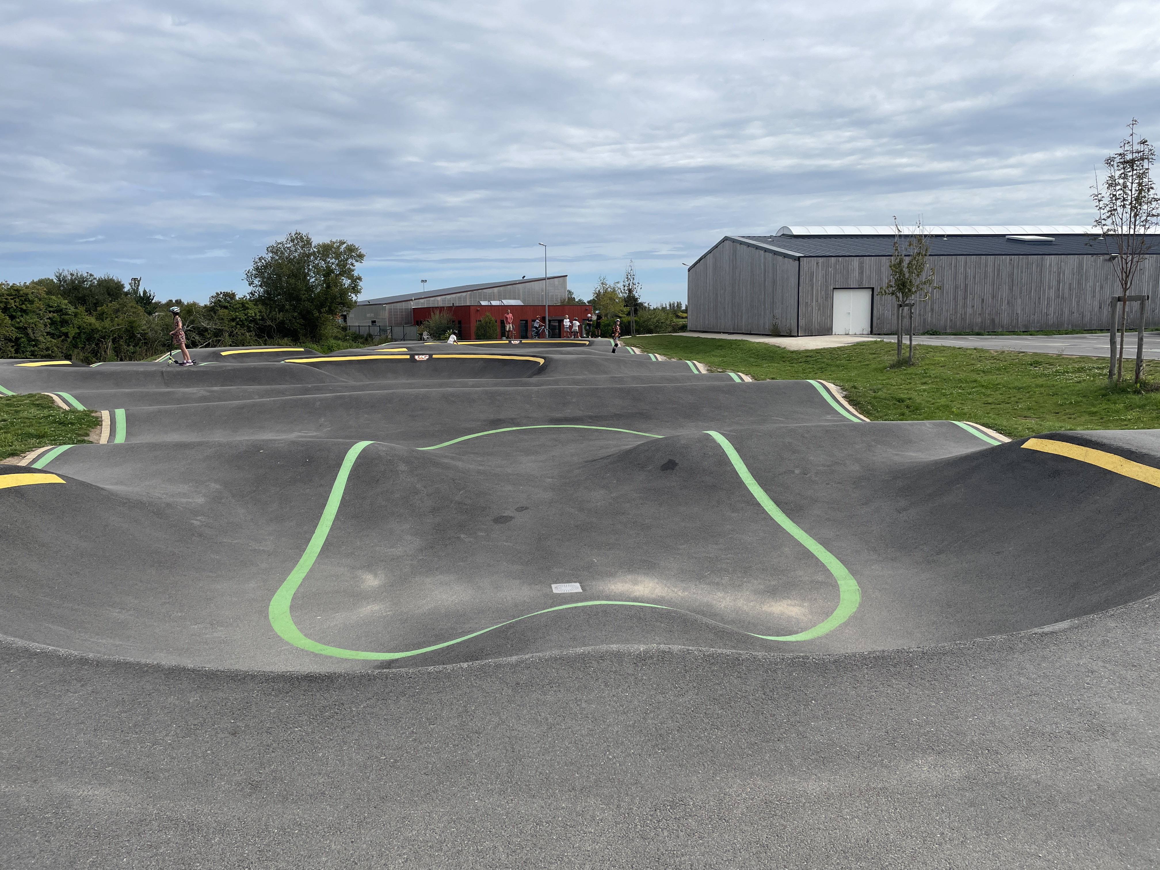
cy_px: 435
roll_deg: +1.1
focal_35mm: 26
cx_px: 580
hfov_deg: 67.3
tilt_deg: -8.4
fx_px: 871
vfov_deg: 53.1
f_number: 1.6
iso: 32
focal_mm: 4.2
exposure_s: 1/4831
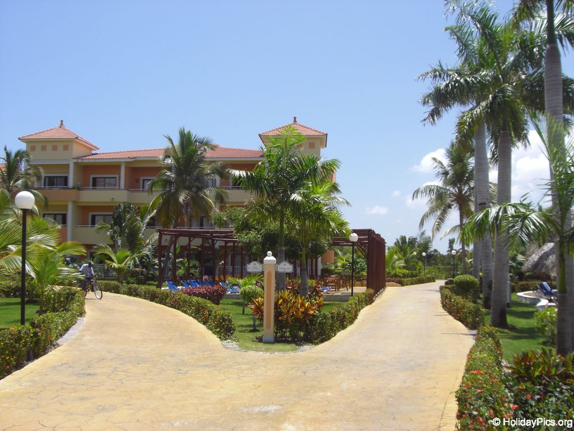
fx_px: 630
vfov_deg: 37.7
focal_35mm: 38
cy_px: 216
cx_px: 287
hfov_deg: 49.0
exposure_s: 1/160
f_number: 8
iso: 64
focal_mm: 6.2
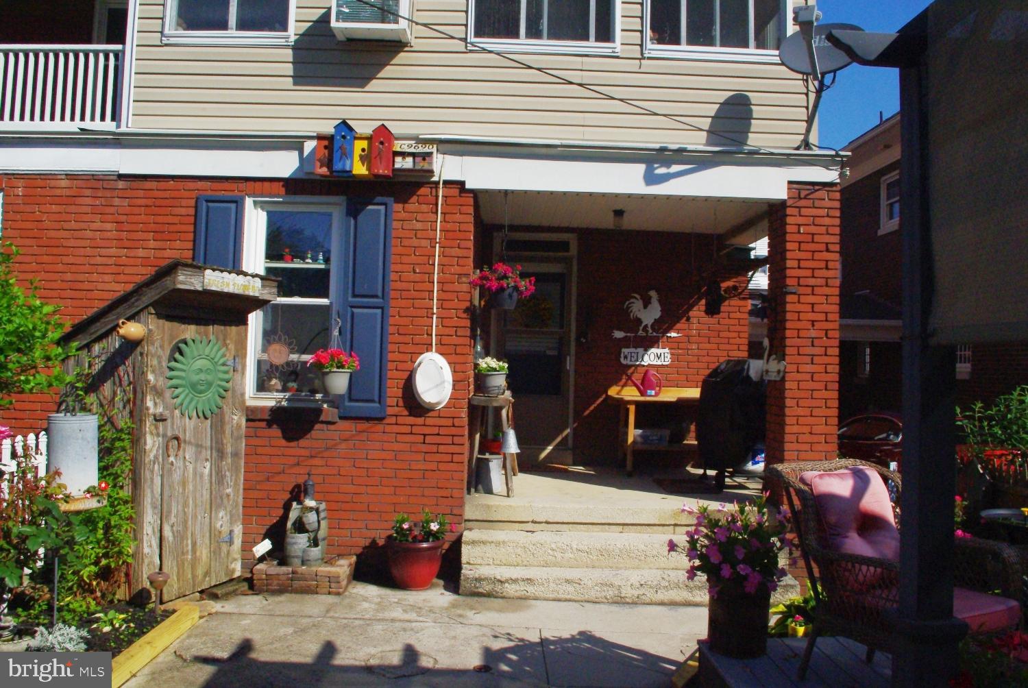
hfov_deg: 67.3
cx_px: 514
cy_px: 344
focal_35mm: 27
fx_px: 772
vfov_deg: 48.0
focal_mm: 18
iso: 800
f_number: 11
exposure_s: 1/500
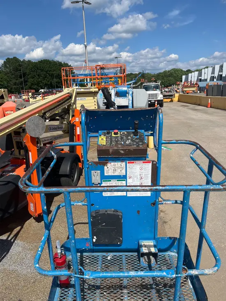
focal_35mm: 26
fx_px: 226
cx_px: 113
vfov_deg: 67.3
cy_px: 150
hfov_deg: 53.1
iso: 50
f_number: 1.6
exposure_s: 1/4854
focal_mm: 5.1
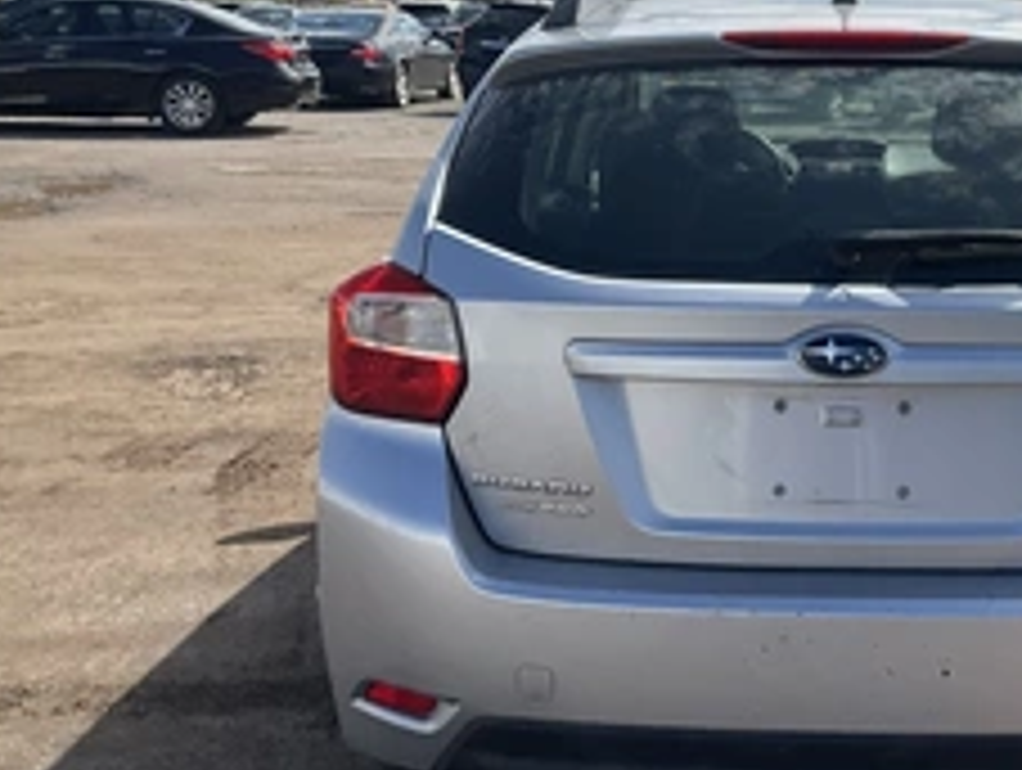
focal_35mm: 51
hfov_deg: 36.3
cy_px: 311
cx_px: 797
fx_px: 1508
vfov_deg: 28.6
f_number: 1.8
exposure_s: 1/1786
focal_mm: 3
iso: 25
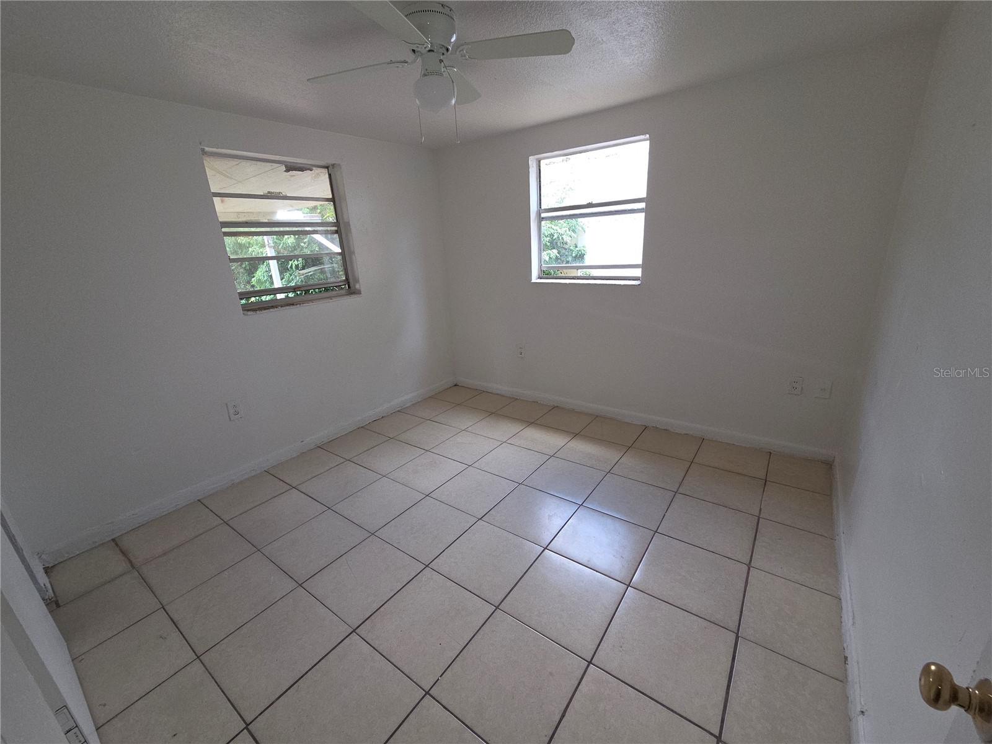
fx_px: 373
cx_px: 496
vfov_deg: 89.9
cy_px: 372
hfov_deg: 106.2
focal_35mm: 13
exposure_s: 1/60
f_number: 2.2
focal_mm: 2.2
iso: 64
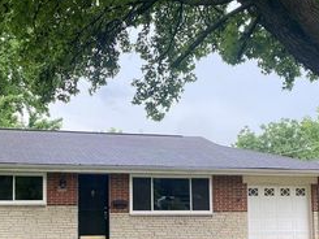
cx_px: 104
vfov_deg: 27.1
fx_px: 489
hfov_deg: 35.8
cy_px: 184
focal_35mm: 53
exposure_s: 1/122
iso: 80
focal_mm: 4.25
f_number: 1.8
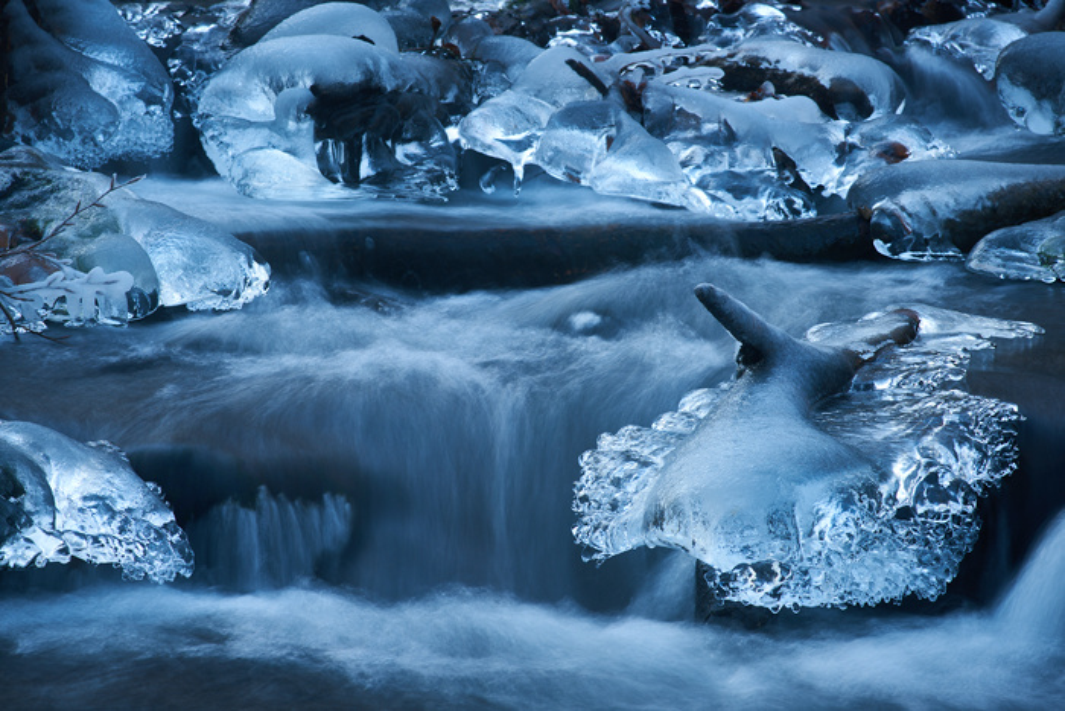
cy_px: 356
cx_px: 532
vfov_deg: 6.9
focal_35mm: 200
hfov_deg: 10.3
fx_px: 5918
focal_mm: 200
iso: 100
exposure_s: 1/2
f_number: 16
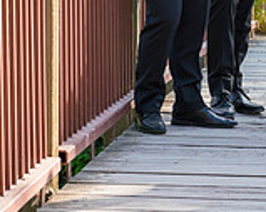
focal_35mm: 240
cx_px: 390
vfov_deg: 6.4
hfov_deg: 7.9
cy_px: -39
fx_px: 1888
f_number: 5
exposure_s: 1/250
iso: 250
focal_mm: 70
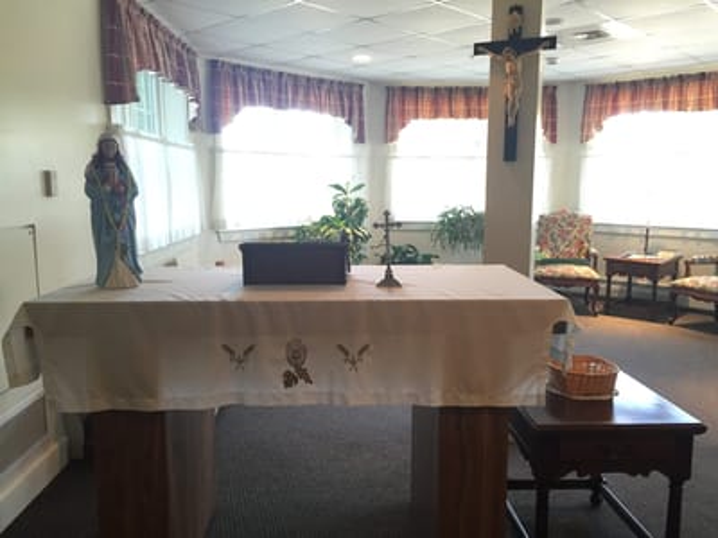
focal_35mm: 29
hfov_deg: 61.7
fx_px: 602
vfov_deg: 48.2
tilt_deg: -8.6
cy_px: 269
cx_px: 359
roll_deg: -0.5
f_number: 2.2
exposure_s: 1/30
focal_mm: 4.15
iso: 125
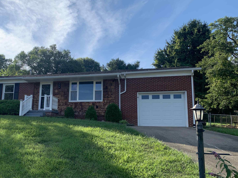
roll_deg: -1.4
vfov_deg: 41.8
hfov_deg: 53.1
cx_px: 83
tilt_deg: +8.7
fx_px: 234
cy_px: 96
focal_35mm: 34
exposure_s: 1/2208
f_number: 1.8
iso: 25
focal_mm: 4.25
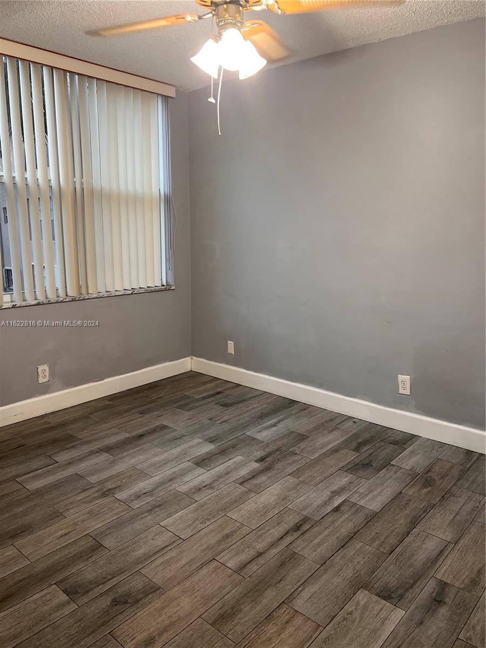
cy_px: 324
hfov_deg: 53.1
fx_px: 487
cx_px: 243
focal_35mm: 26
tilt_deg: -9.9
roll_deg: -0.2
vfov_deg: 67.3
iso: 200
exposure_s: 1/60
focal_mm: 5.7
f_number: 1.5
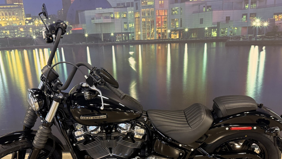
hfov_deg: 55.3
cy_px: 125
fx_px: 269
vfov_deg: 32.0
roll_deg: +1.5
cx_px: 134
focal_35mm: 36
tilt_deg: -19.1
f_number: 1.78
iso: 400
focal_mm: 6.76
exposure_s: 1/50
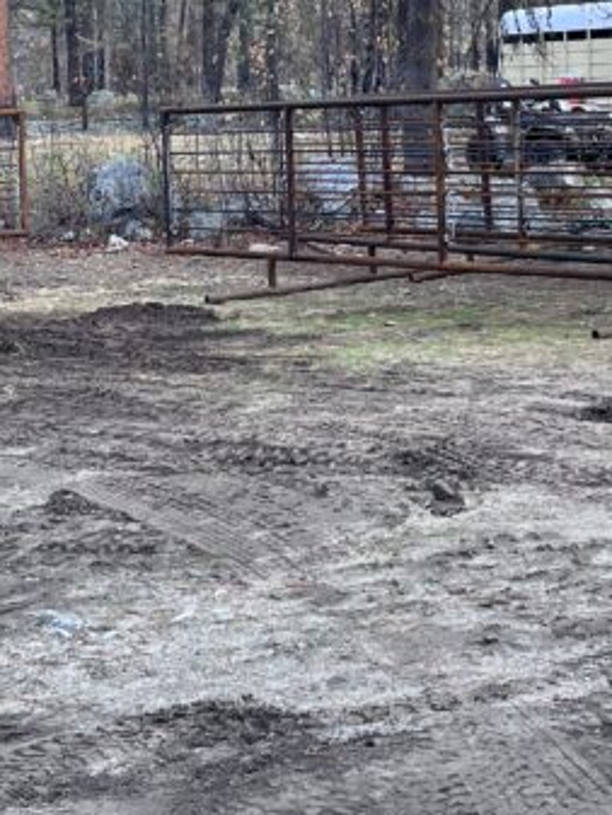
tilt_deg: +4.3
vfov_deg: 24.2
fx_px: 1861
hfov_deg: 18.7
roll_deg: -0.2
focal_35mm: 79
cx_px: 307
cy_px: 116
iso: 80
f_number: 1.6
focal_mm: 5.1
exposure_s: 1/121
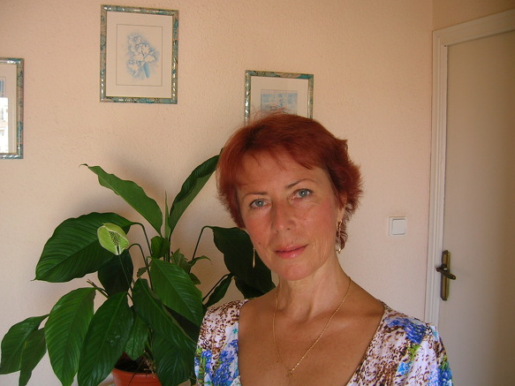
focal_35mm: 35
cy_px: 196
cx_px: 257
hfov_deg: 52.6
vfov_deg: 40.7
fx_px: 521
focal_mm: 5.7
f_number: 2.9
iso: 50
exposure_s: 1/29.1
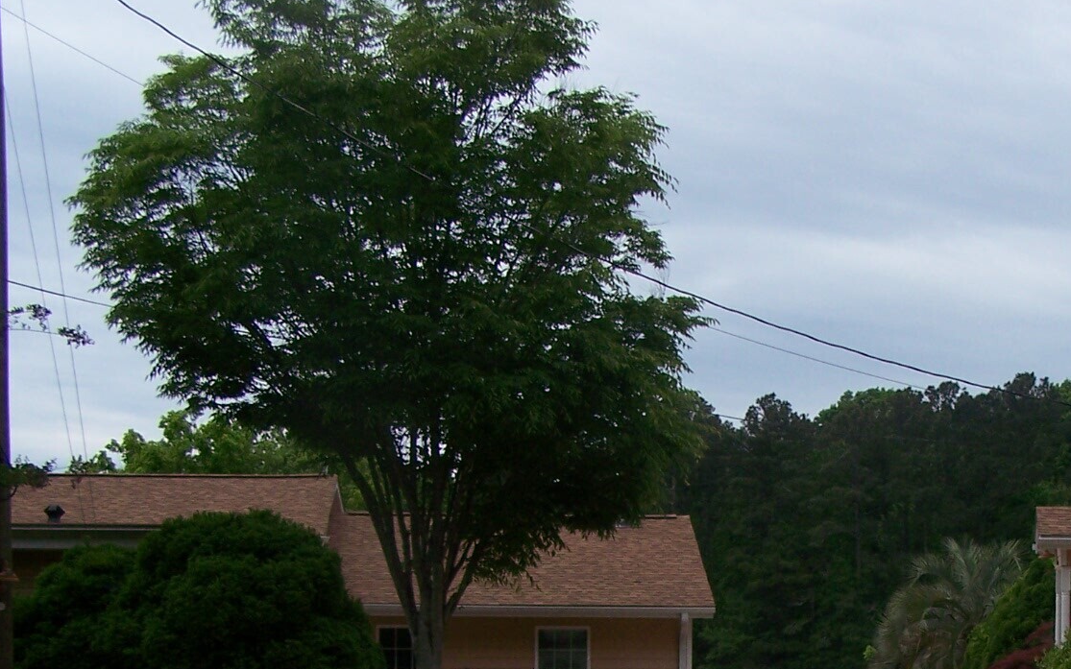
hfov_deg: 27.3
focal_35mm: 74
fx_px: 2160
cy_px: 683
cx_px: 844
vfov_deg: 17.2
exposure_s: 1/800
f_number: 4
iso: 80
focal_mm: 6.3
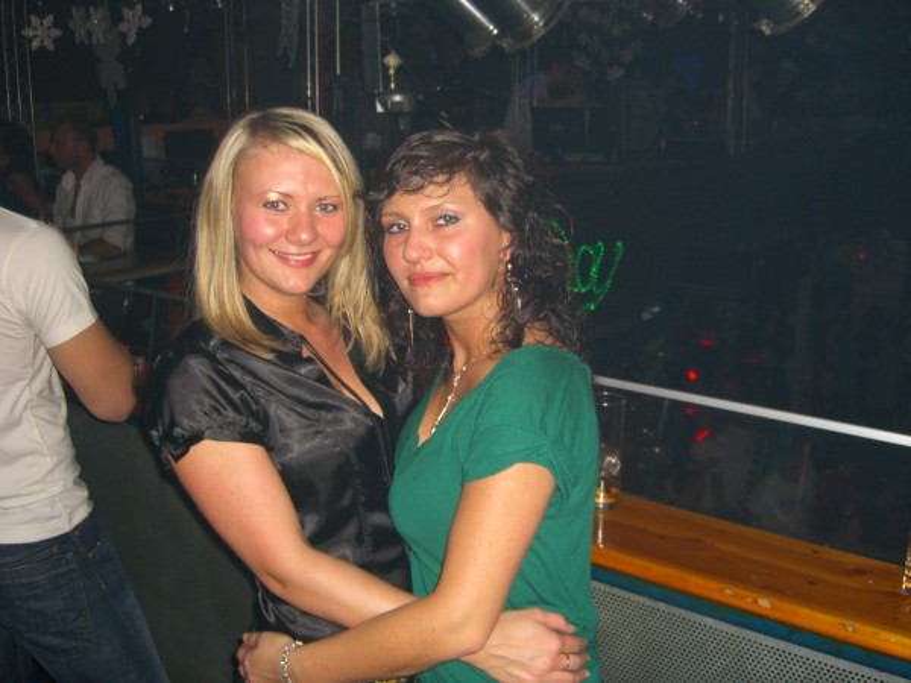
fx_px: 1000
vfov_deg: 37.7
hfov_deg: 49.0
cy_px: 342
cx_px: 456
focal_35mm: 38
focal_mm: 7.9
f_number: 2.8
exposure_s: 1/60
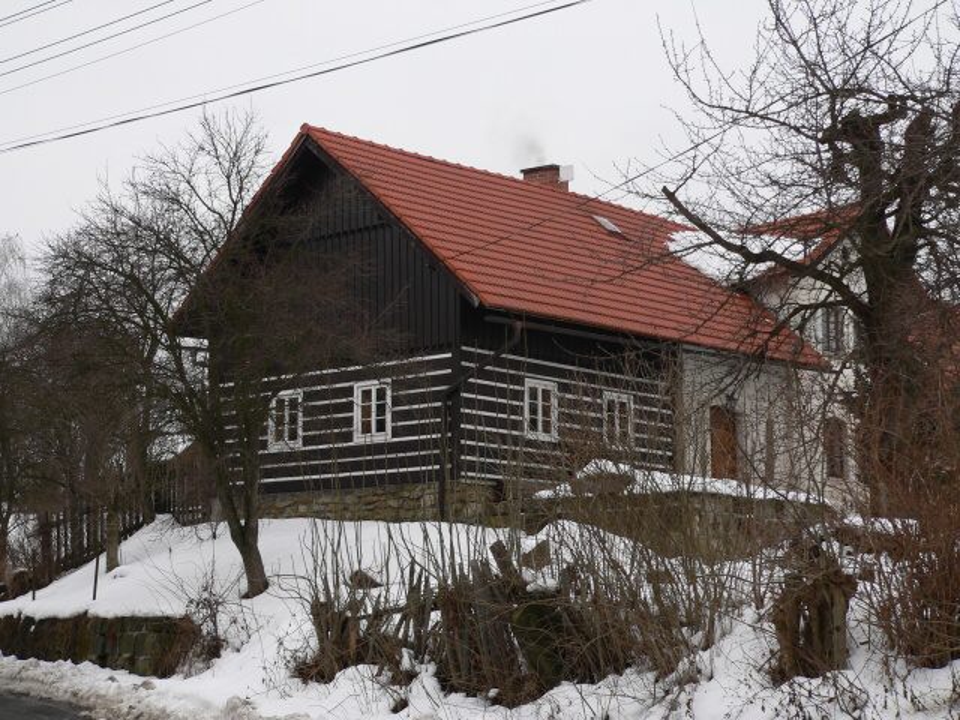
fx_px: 1747
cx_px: 480
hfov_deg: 30.7
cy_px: 360
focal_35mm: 63
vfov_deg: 23.3
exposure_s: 1/320
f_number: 4
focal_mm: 10.5
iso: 80
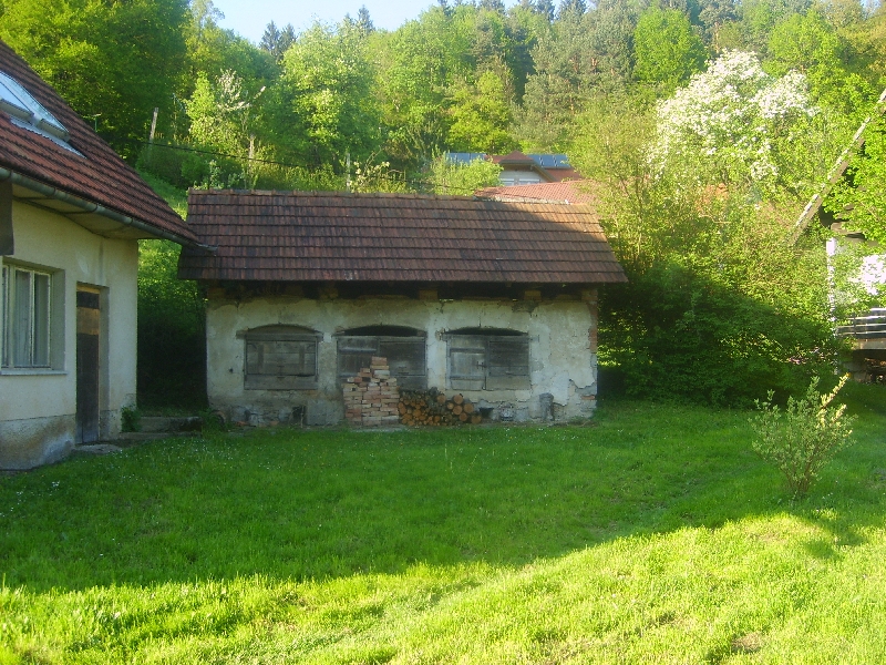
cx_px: 443
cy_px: 332
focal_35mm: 35
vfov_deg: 40.7
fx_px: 896
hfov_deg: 52.6
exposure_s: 1/125
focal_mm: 5.8
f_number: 2.8
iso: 50
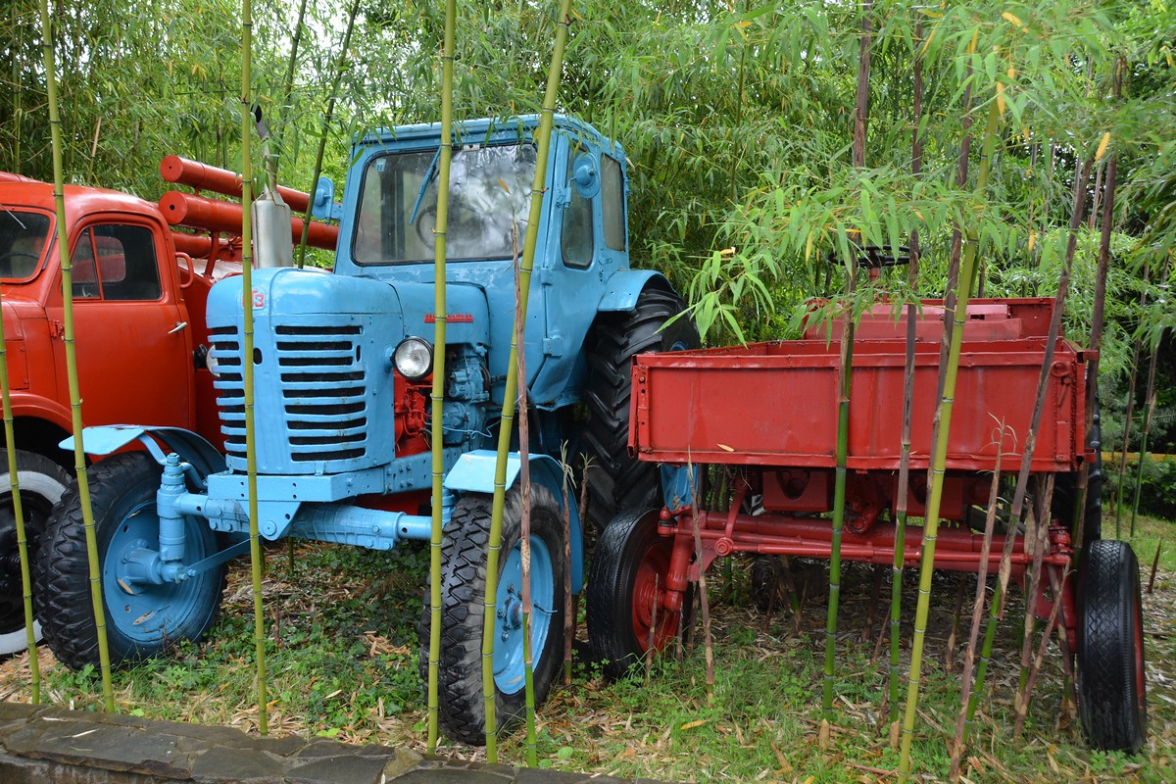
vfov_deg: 40.0
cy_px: 392
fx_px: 1078
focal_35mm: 33
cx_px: 588
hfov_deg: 57.2
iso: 400
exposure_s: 1/125
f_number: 5.6
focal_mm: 22
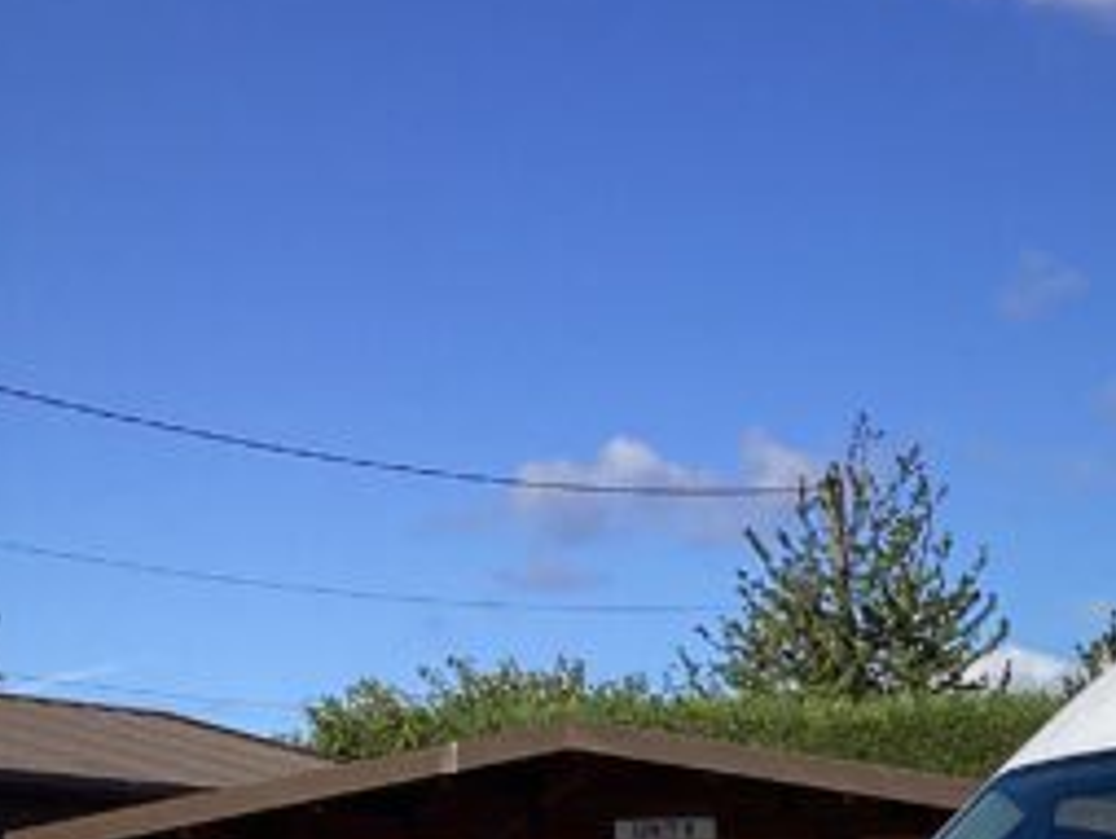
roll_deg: +1.3
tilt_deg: -3.5
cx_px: 1714
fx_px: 3130
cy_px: 1210
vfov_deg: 14.4
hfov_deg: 17.9
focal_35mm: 97
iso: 25
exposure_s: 1/2331
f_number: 2.4
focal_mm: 3.3
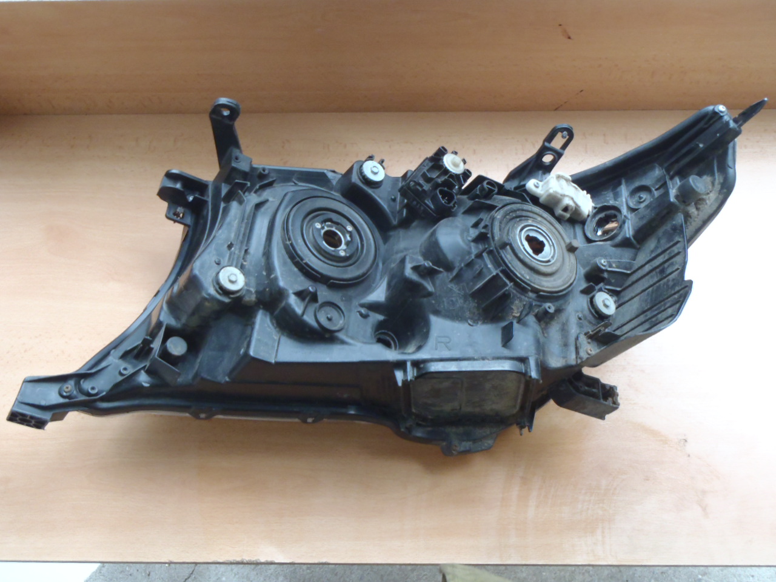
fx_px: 829
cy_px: 291
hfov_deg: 50.1
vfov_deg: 38.7
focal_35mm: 37
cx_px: 388
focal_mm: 6.64
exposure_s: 1/8
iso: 400
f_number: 4.7
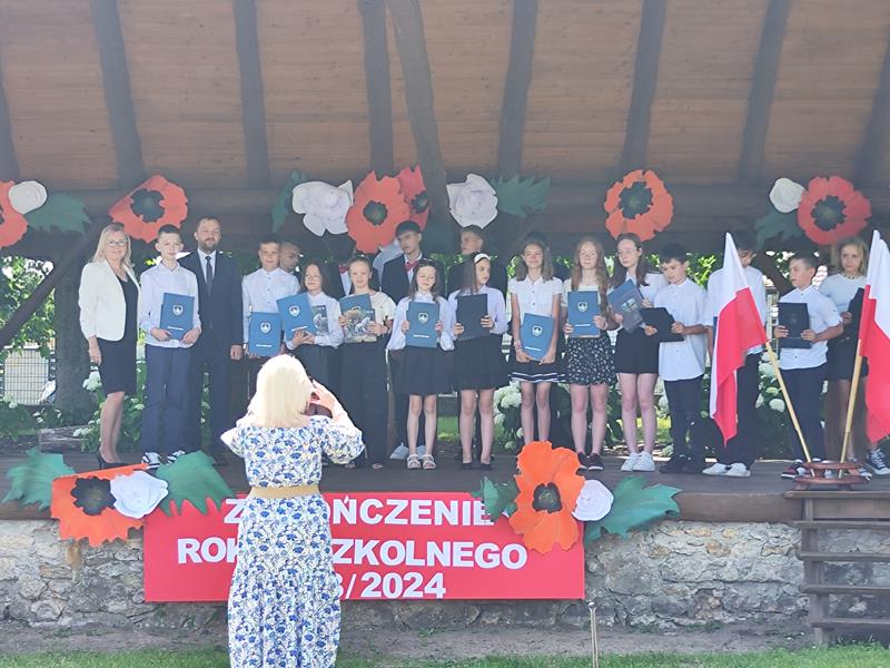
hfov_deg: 73.9
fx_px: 591
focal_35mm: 23
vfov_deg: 58.9
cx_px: 445
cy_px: 334
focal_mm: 7.01
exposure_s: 1/199
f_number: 1.69
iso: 50
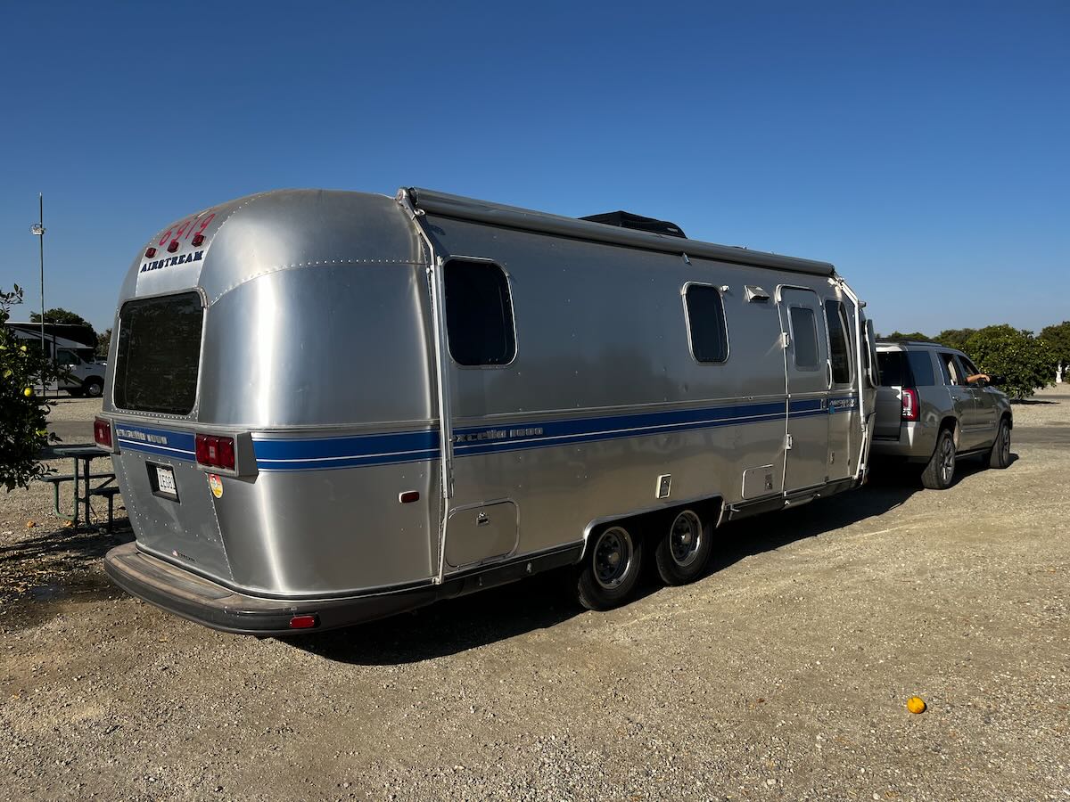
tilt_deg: -2.4
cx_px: 535
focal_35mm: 26
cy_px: 401
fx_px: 804
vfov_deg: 53.1
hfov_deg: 67.3
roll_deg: -0.3
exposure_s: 1/3623
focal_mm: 5.1
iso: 50
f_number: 1.6
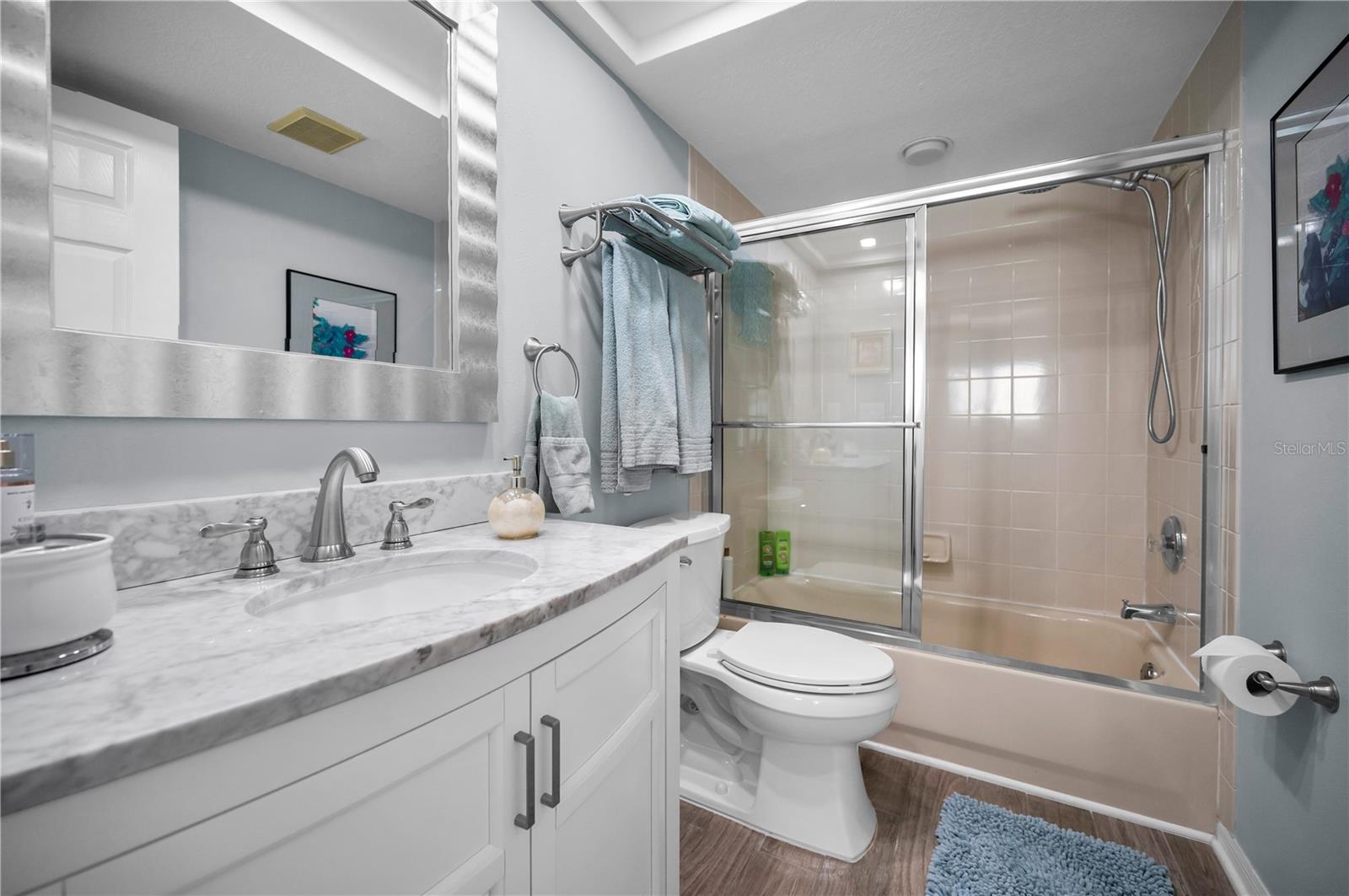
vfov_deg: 81.1
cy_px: 448
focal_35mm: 14
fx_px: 524
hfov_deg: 104.3
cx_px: 674
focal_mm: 14
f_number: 4
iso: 800
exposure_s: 1/125
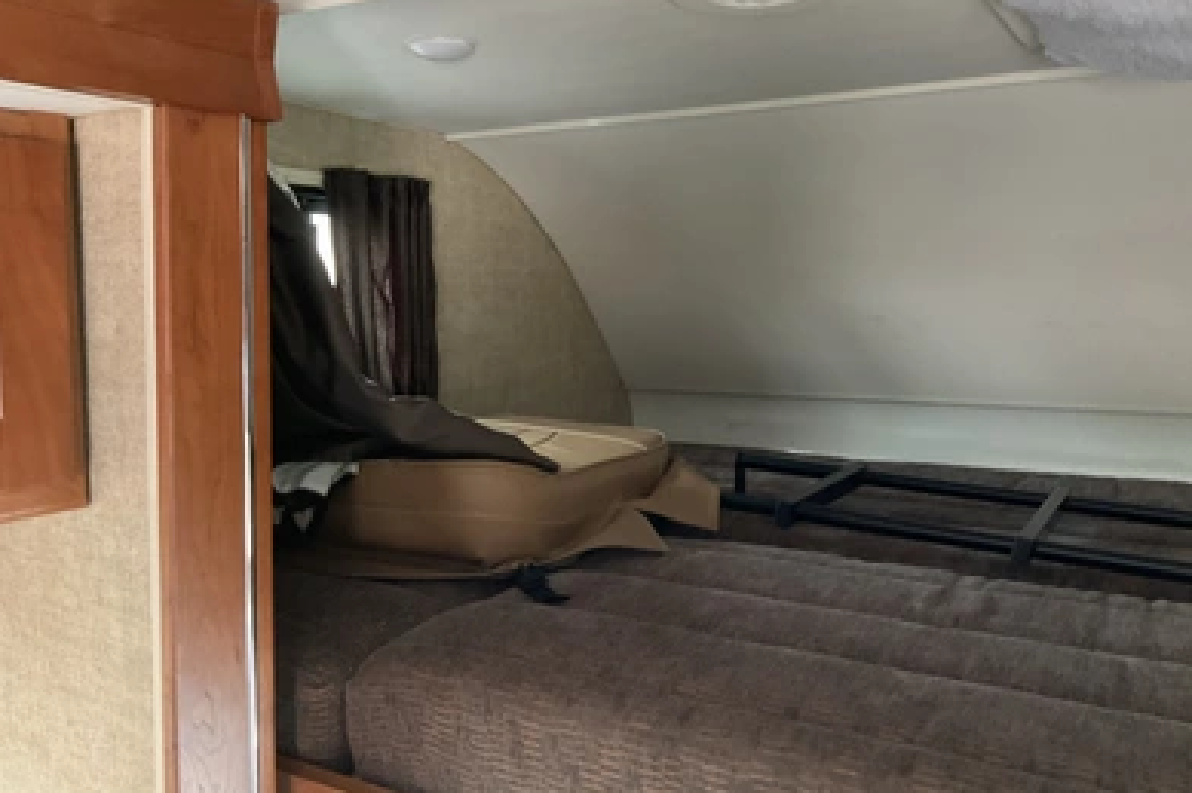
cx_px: 610
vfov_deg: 42.2
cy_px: 346
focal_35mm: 31
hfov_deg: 60.3
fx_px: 1026
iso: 320
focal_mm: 3
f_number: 1.8
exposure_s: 1/37
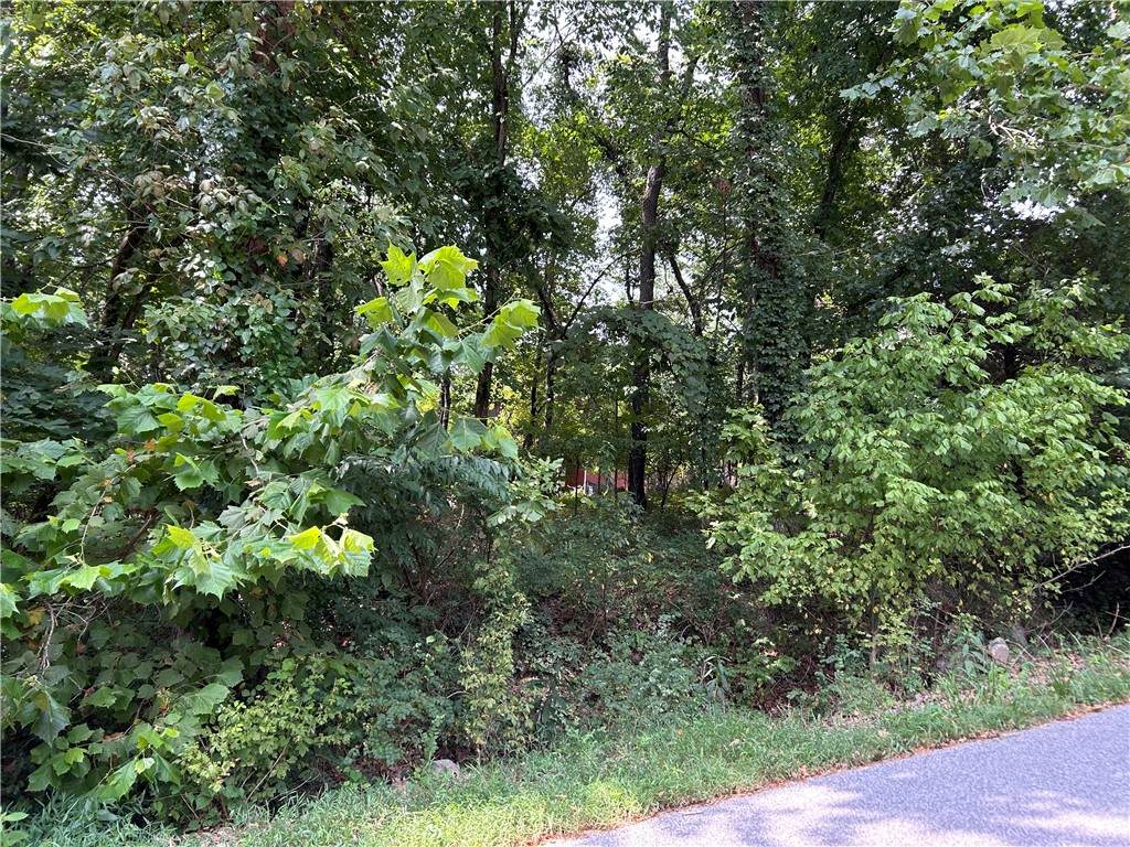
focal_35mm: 26
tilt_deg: +13.8
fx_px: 849
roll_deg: -1.7
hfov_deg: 67.3
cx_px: 565
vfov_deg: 53.1
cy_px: 424
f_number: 1.5
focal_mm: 5.7
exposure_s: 1/243
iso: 40
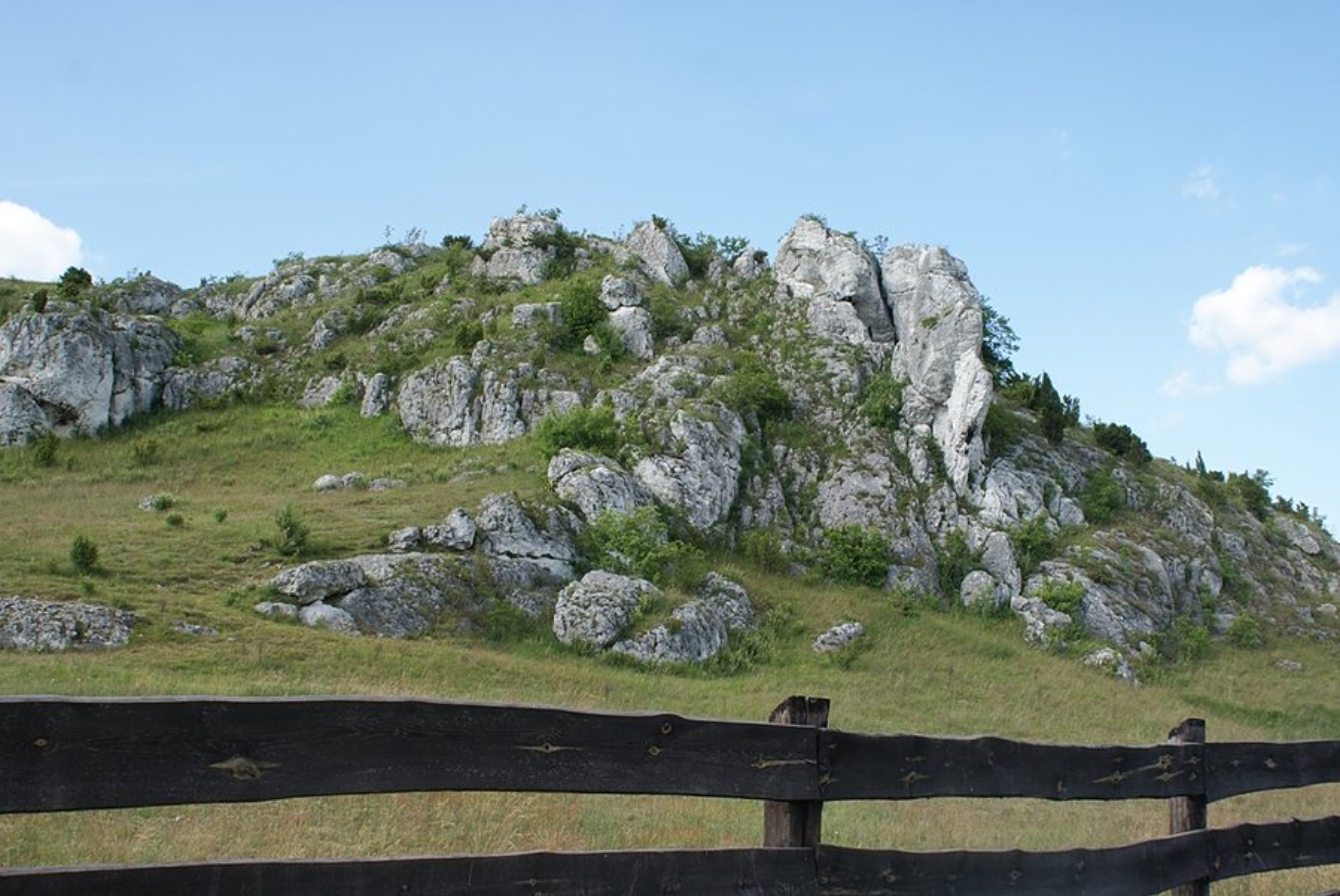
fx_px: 1565
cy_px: 448
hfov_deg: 46.4
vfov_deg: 32.0
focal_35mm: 42
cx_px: 670
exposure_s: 1/125
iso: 100
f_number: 7.1
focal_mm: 28
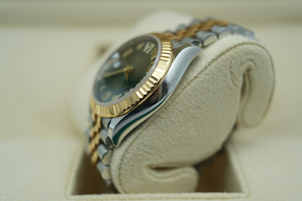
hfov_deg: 54.4
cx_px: 151
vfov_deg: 37.9
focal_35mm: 35
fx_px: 294
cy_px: 100
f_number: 5
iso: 400
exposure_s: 1/250
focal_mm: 35
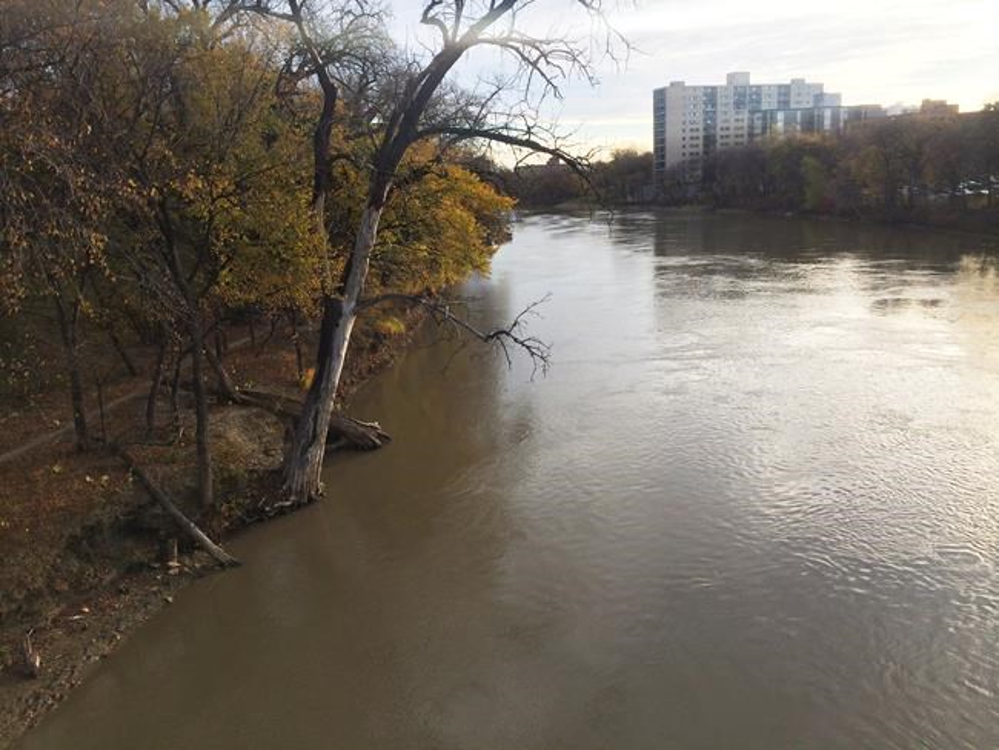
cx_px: 500
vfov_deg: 46.8
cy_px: 375
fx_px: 866
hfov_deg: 59.9
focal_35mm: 30
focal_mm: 4.12
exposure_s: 1/746
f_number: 2.2
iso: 32
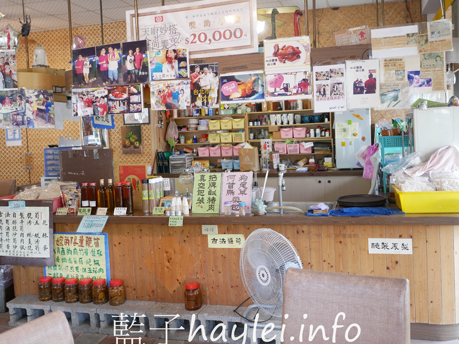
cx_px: 244
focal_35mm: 35
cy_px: 152
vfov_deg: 40.6
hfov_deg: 52.6
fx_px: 464
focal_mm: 15
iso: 320
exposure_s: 1/60
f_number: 1.7
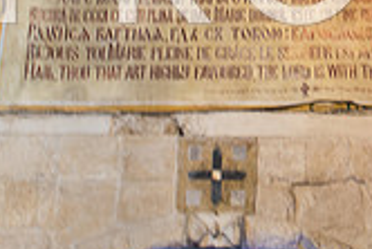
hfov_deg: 23.7
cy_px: -39
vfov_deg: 15.8
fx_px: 869
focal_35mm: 84
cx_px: 318
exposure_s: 1/15
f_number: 2.8
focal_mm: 24
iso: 800
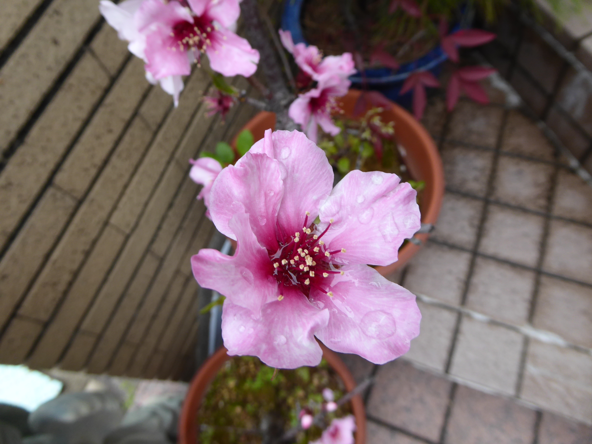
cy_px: 222
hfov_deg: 69.4
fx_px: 428
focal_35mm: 25
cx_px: 296
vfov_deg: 54.9
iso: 100
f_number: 3.3
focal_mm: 4.3
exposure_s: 1/80
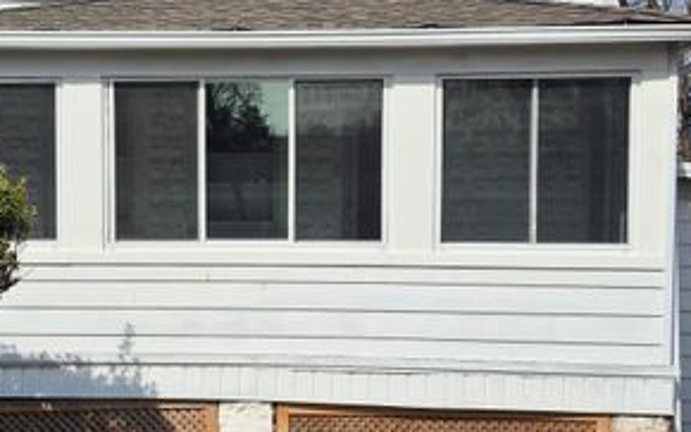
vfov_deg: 23.1
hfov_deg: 35.8
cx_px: 217
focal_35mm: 56
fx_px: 1054
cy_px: 237
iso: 25
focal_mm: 5.4
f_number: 1.8
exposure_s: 1/2712
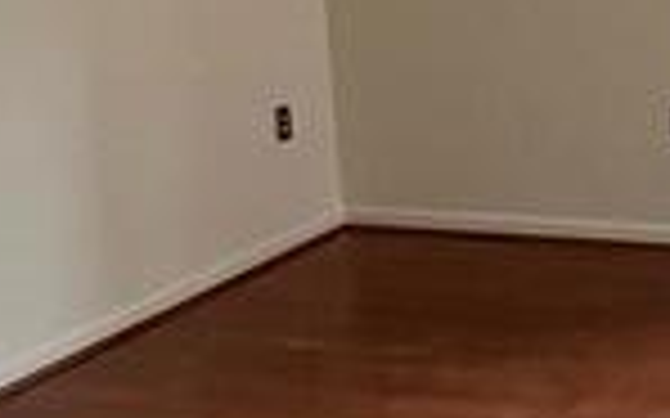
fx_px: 1296
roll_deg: +0.5
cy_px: 265
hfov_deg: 26.9
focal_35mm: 71
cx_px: 719
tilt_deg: -16.7
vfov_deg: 18.3
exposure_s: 1/60
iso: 320
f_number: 1.8
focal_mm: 1.57
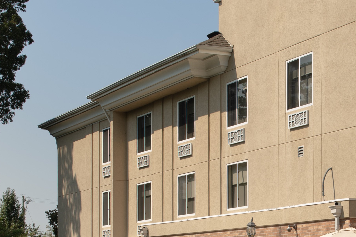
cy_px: 228
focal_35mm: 98
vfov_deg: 13.8
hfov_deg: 20.5
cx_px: 308
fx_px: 969
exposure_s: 1/80
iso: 50
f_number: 11
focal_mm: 32
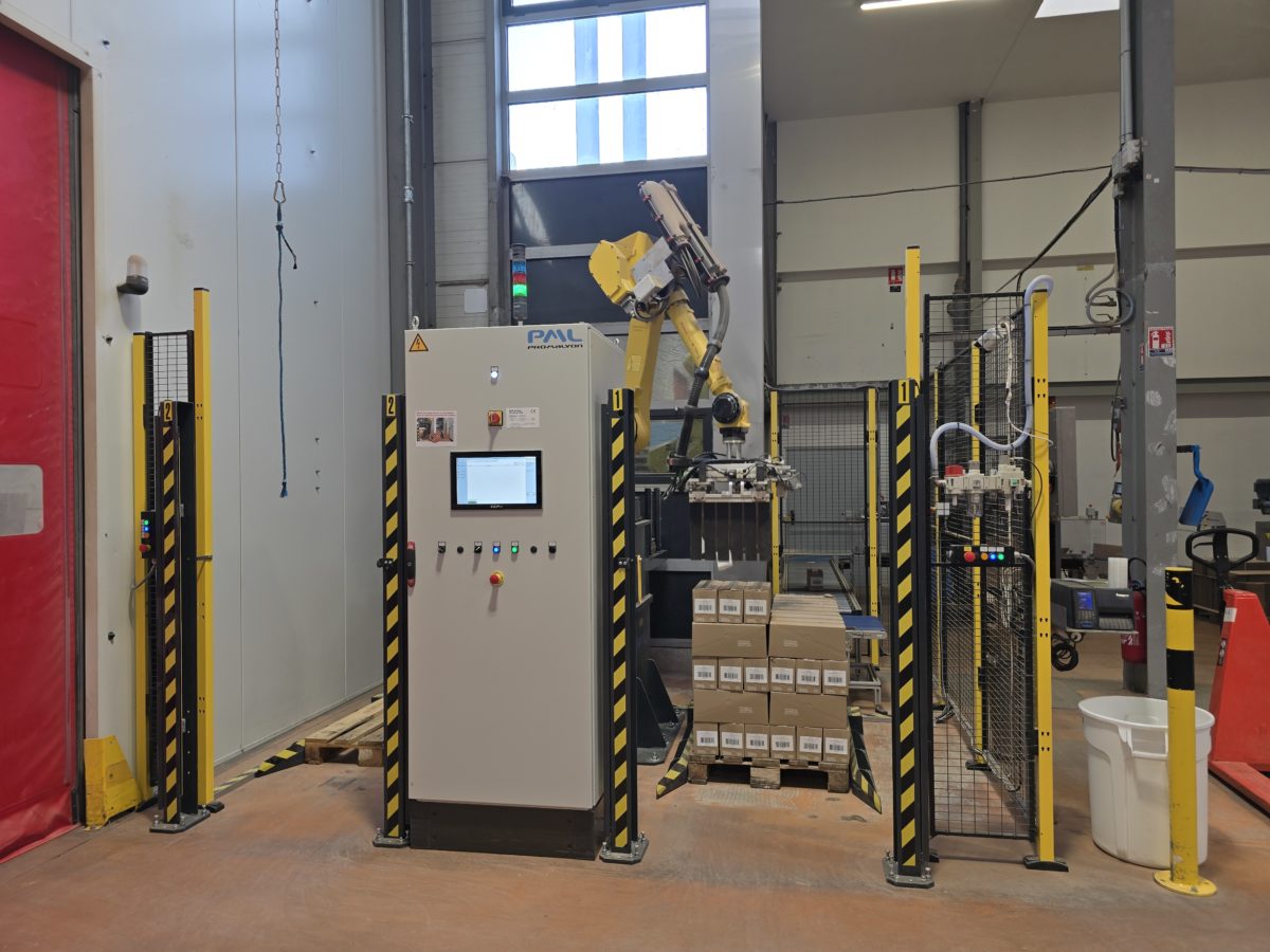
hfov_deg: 73.9
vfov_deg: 58.9
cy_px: 476
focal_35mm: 23
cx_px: 635
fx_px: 844
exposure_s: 1/100
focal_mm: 6.3
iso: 40
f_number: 1.7
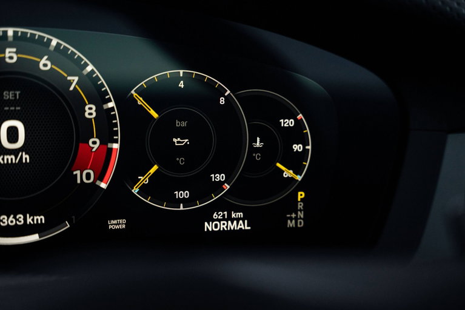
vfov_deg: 22.8
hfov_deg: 33.6
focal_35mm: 60
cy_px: 155
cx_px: 232
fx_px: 770
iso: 2000
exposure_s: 1/250
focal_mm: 54.3
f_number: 2.8
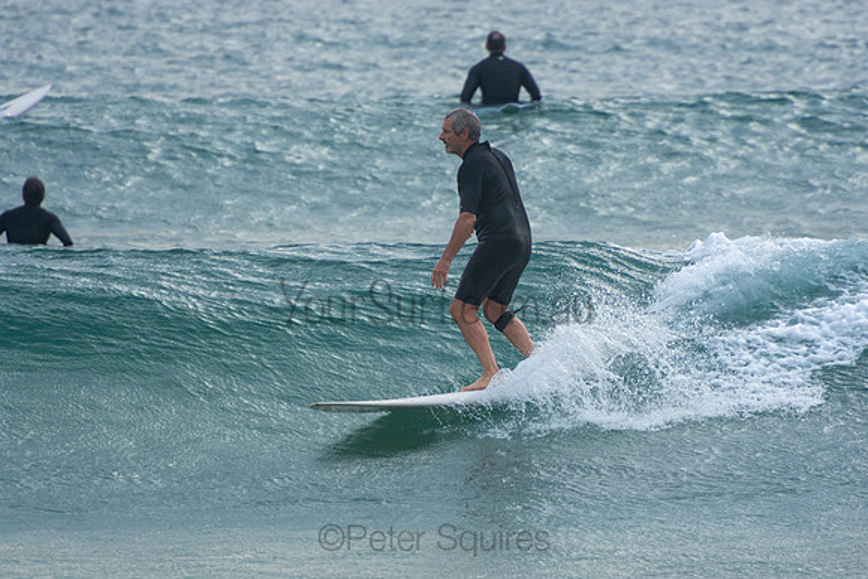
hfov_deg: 3.4
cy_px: 290
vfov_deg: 2.3
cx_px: 434
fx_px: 14469
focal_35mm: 600
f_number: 5.6
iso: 280
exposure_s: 1/400
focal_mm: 400
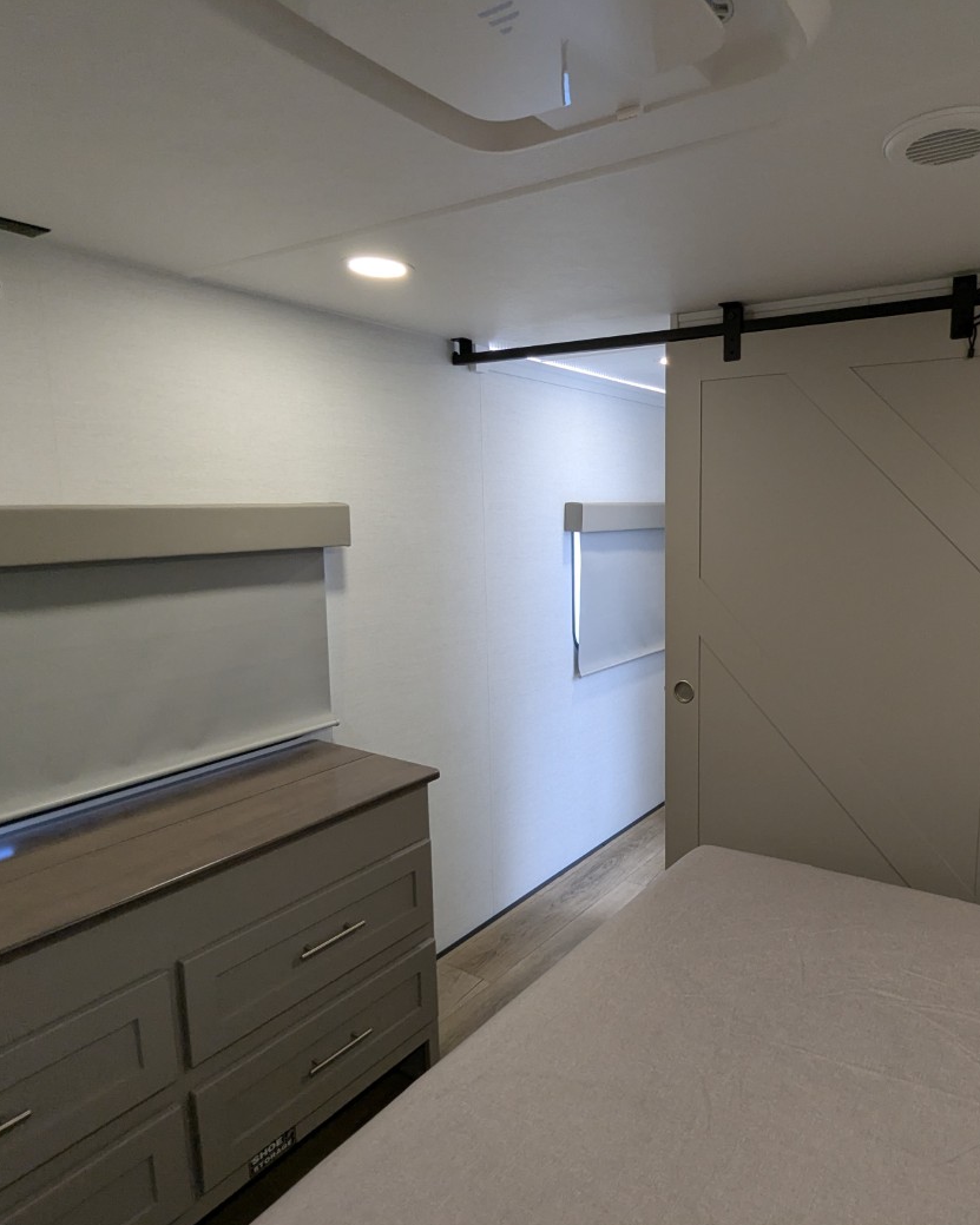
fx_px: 761
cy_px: 617
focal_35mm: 21
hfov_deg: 64.3
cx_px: 630
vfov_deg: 77.6
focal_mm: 2.35
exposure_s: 1/139
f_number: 2.2
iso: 222
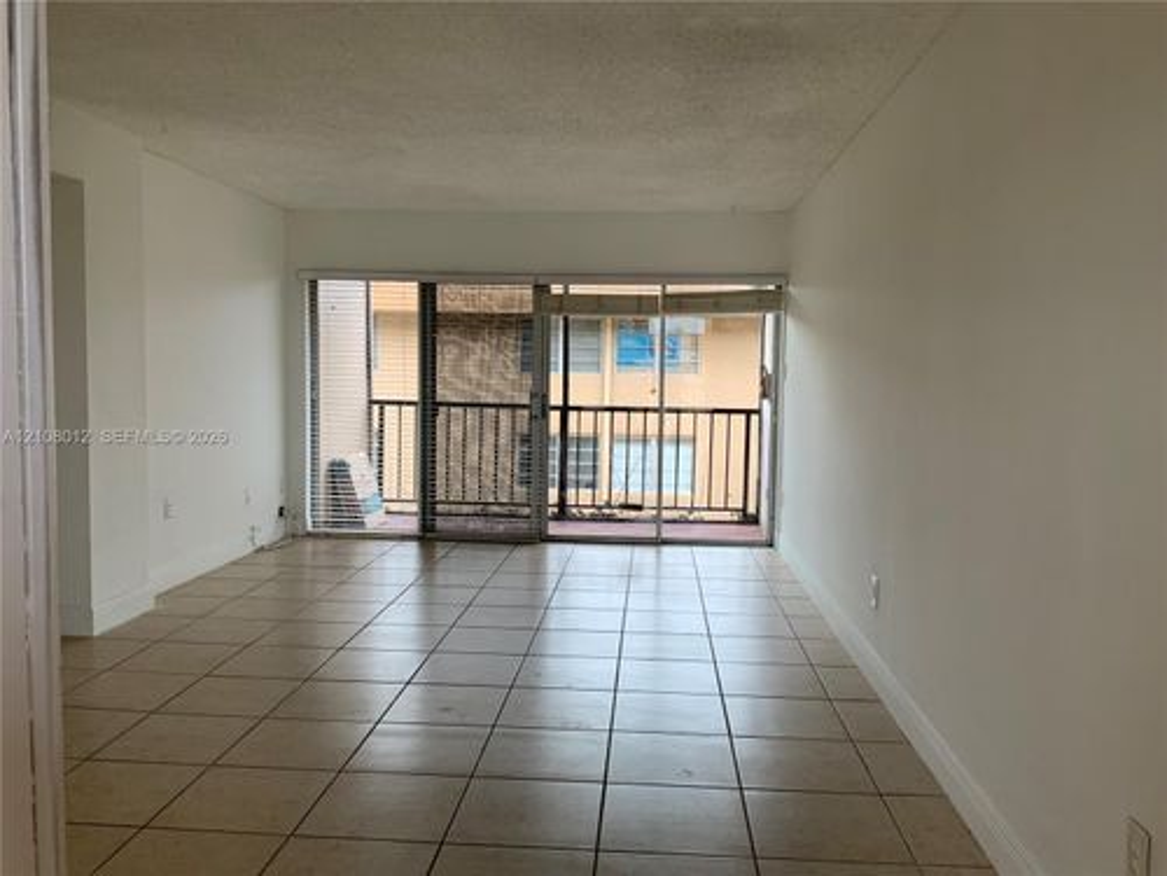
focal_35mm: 29
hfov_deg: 61.7
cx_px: 584
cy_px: 438
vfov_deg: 48.2
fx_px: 978
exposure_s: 1/120
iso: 25
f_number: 1.8
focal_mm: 3
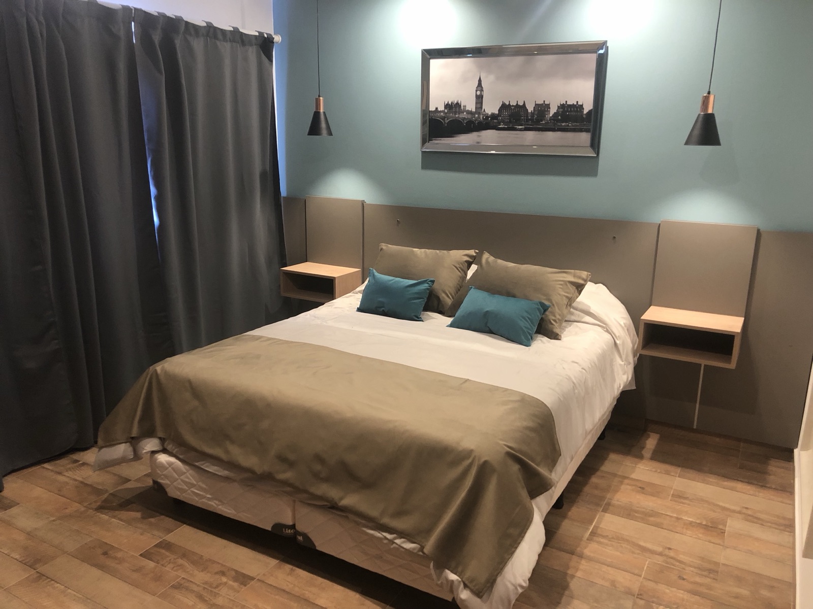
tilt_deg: -14.3
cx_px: 406
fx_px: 658
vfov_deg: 49.7
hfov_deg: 63.4
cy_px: 304
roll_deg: +0.7
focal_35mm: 28
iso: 80
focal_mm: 4
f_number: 1.8
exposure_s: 1/17
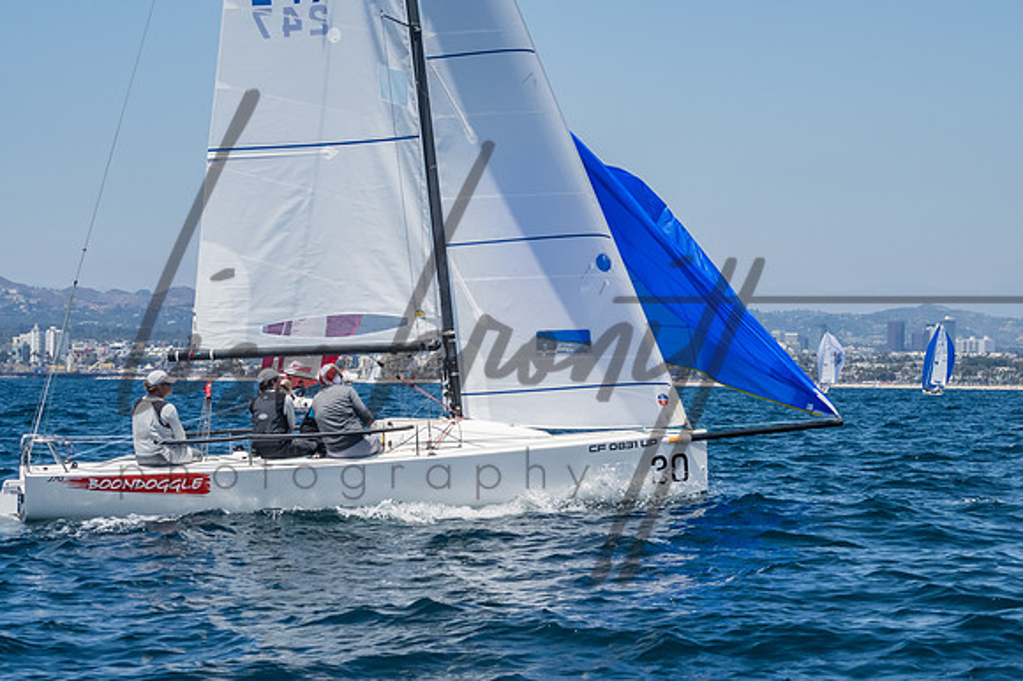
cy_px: 340
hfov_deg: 16.7
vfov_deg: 11.1
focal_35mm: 123
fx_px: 3493
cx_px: 512
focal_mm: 82
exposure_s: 1/800
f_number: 14
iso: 640
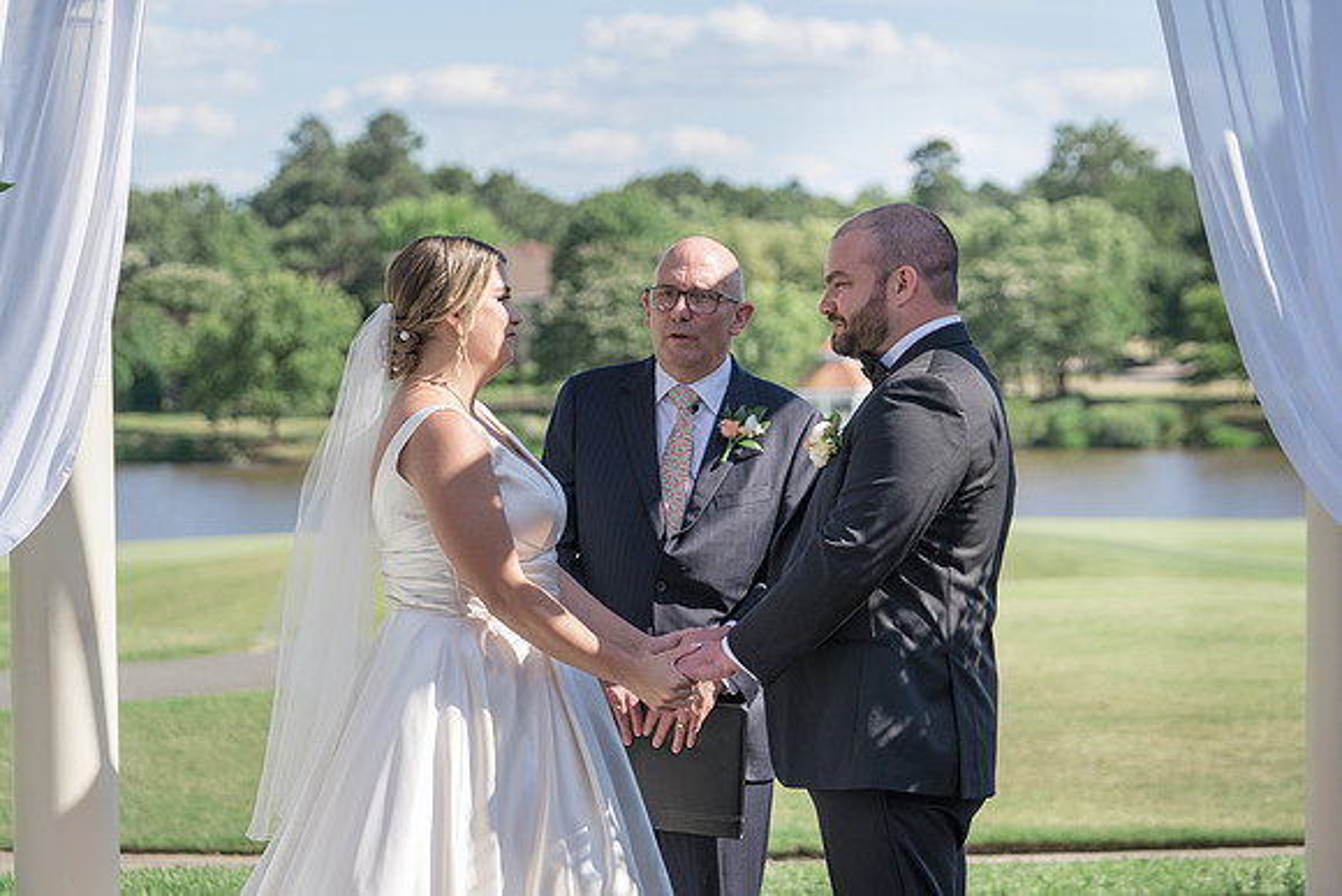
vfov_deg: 13.9
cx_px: 640
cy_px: 426
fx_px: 3677
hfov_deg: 20.7
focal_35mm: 99
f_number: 4
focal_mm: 93
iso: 100
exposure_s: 1/800
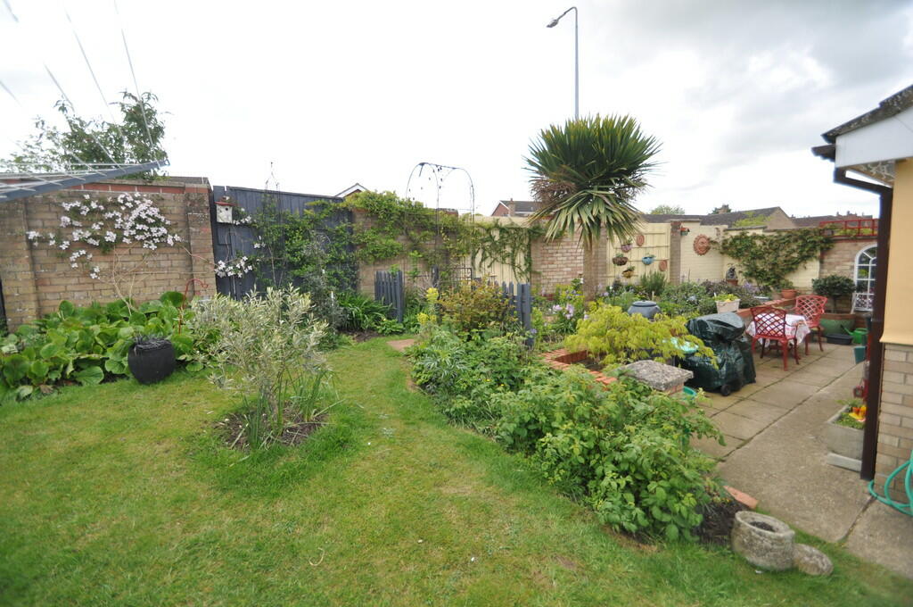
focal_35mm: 15
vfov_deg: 77.2
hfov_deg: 100.5
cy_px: 304
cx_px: 456
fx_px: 380
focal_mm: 10
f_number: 3.5
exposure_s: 1/1000
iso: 400
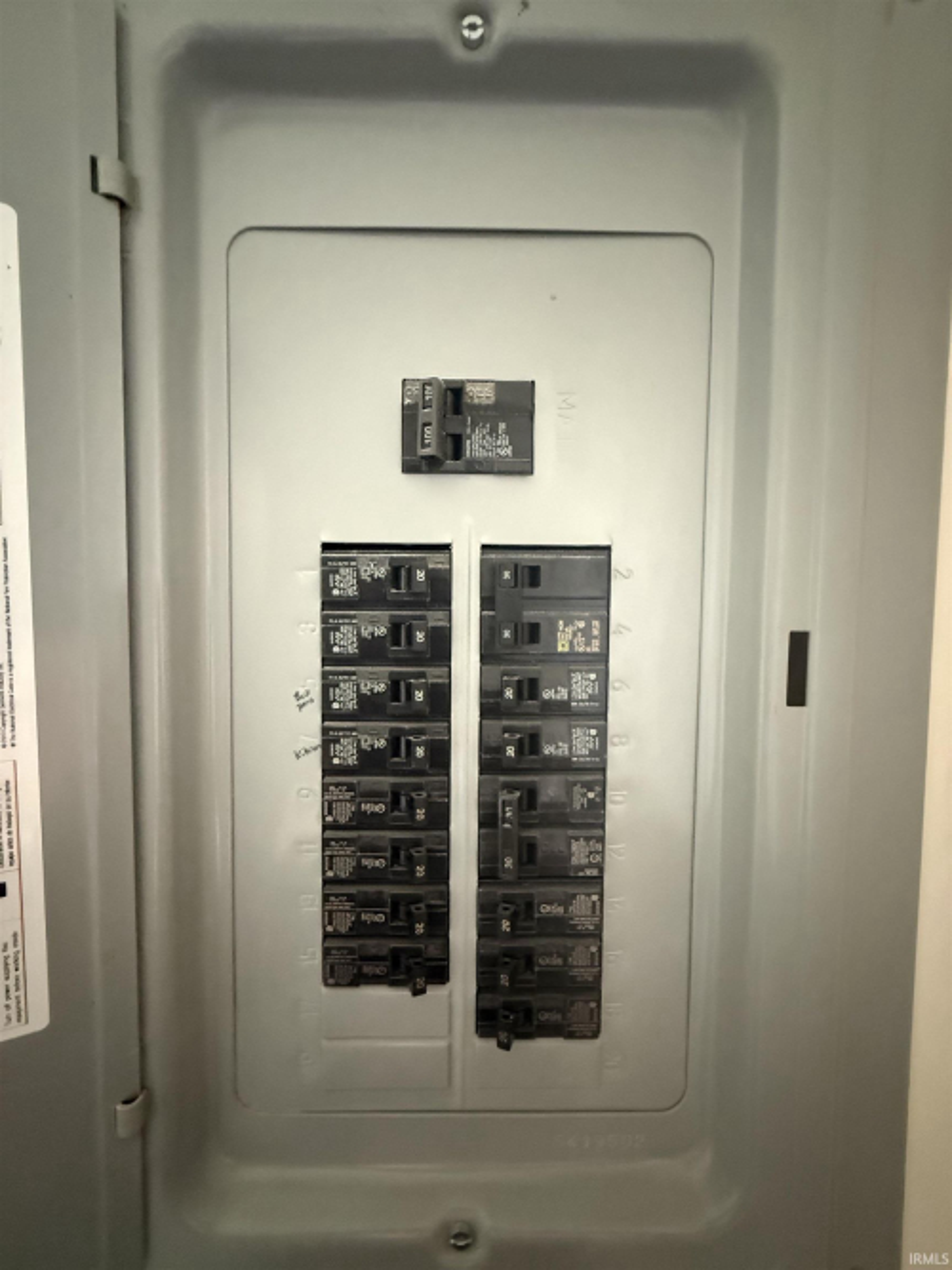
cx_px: 476
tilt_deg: -2.1
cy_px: 635
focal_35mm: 14
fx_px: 514
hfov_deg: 85.7
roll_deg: -0.6
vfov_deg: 102.1
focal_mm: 2.22
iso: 1600
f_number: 2.2
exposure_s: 1/40
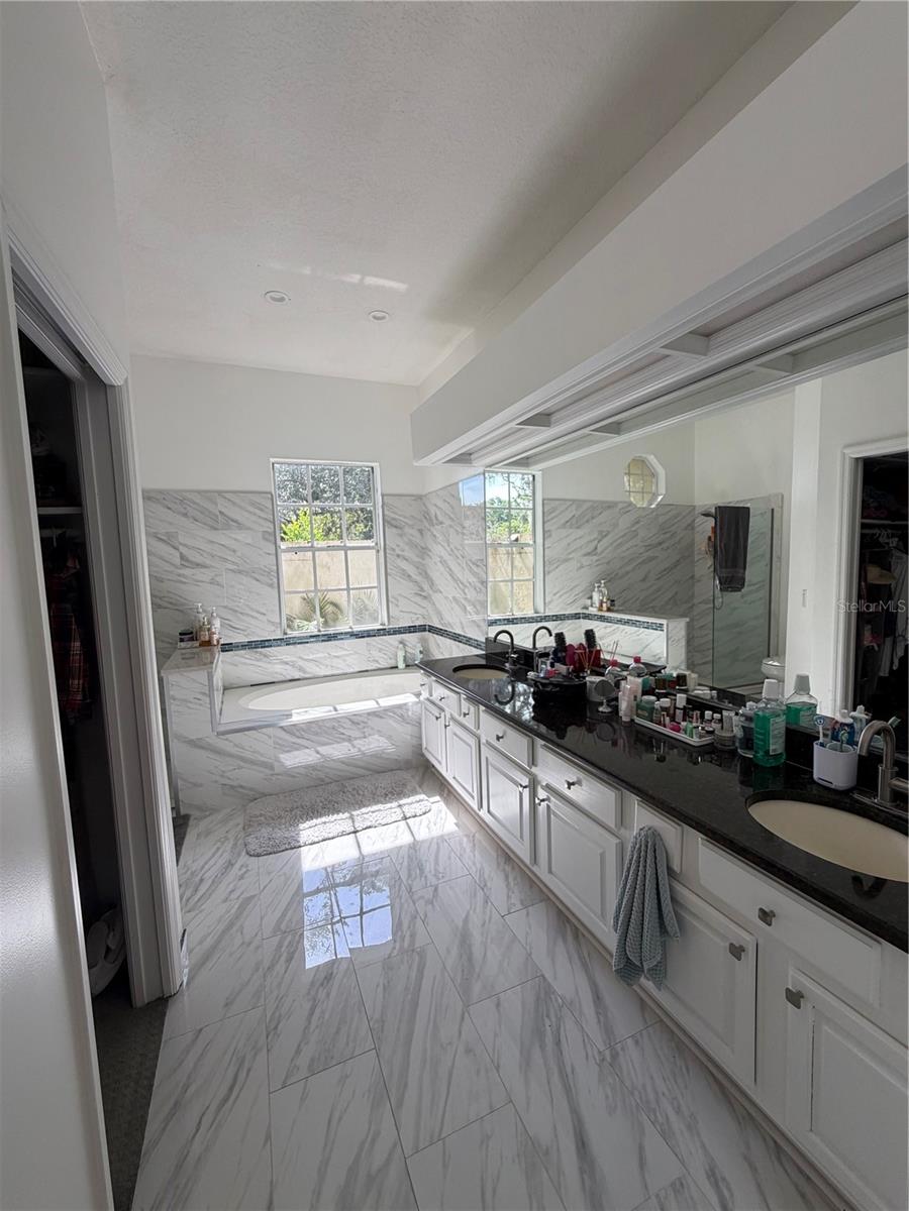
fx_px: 490
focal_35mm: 14
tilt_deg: -4.9
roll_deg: +2.2
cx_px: 454
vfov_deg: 102.1
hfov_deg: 85.7
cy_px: 606
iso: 80
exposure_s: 1/121
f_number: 2.2
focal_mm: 2.22
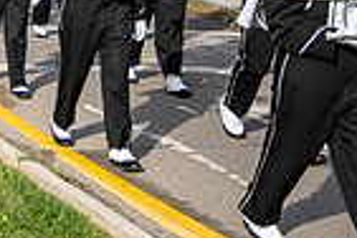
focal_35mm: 113
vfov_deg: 11.7
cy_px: -108
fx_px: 1120
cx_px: -319
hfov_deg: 15.2
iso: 125
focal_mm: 27.5
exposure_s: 1/800
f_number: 4
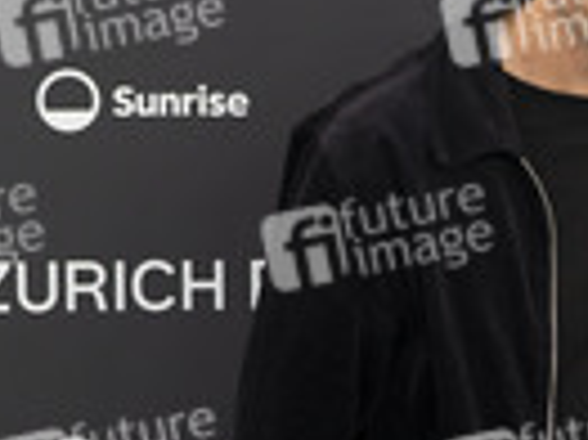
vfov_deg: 5.5
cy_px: 324
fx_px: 4616
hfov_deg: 7.2
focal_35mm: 272
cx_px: 847
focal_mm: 79
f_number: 4.5
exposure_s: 1/200
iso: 400
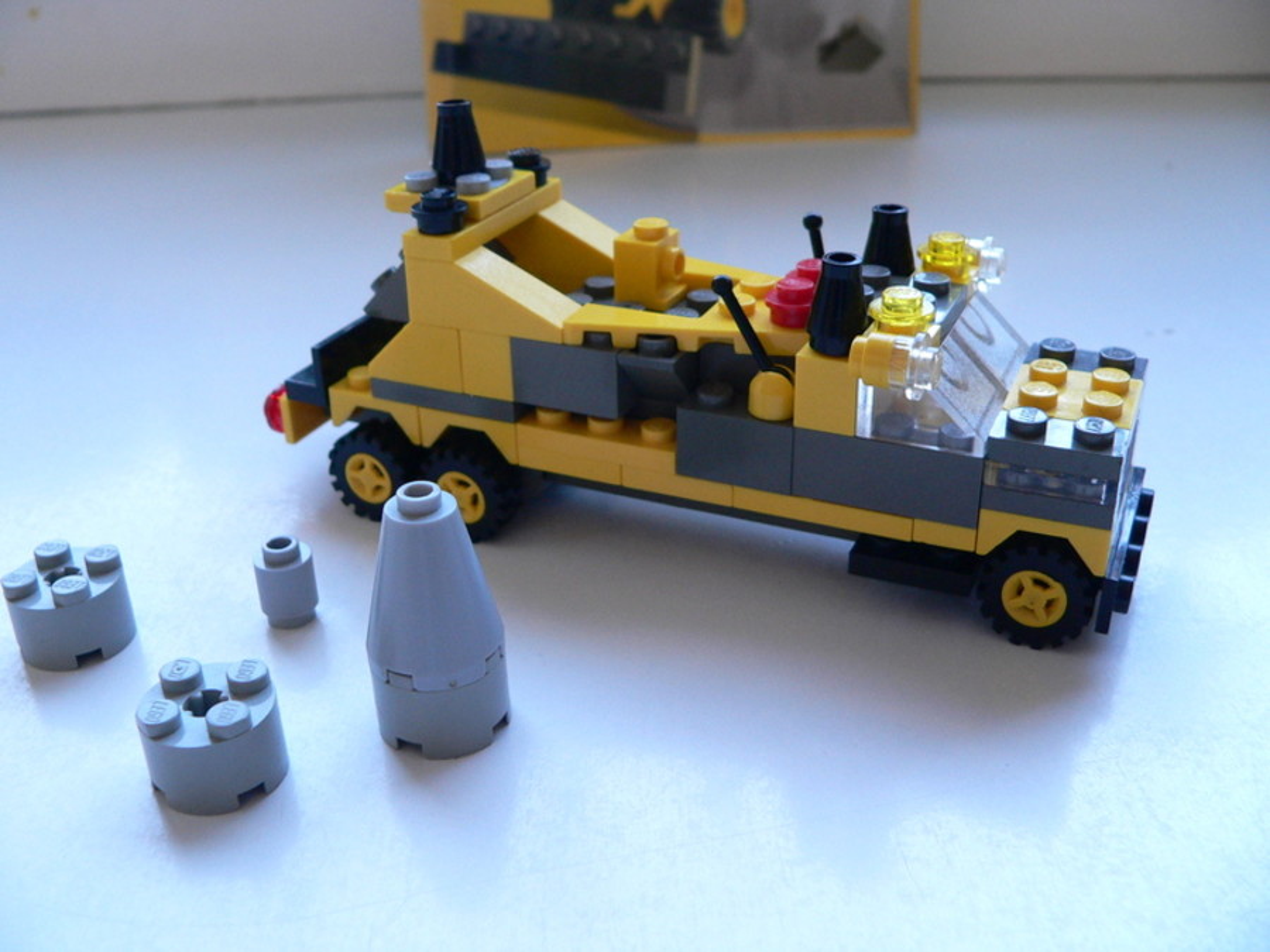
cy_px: 476
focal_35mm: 36
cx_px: 635
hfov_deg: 51.4
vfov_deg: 39.7
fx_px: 1321
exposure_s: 1/50
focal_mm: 6
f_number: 2.8
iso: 200
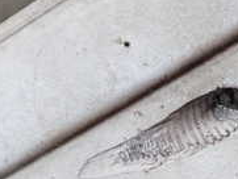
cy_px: 121
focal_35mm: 83
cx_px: 197
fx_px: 571
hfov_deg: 23.1
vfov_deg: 17.7
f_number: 2.8
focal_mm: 4.5
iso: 100
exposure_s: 1/500
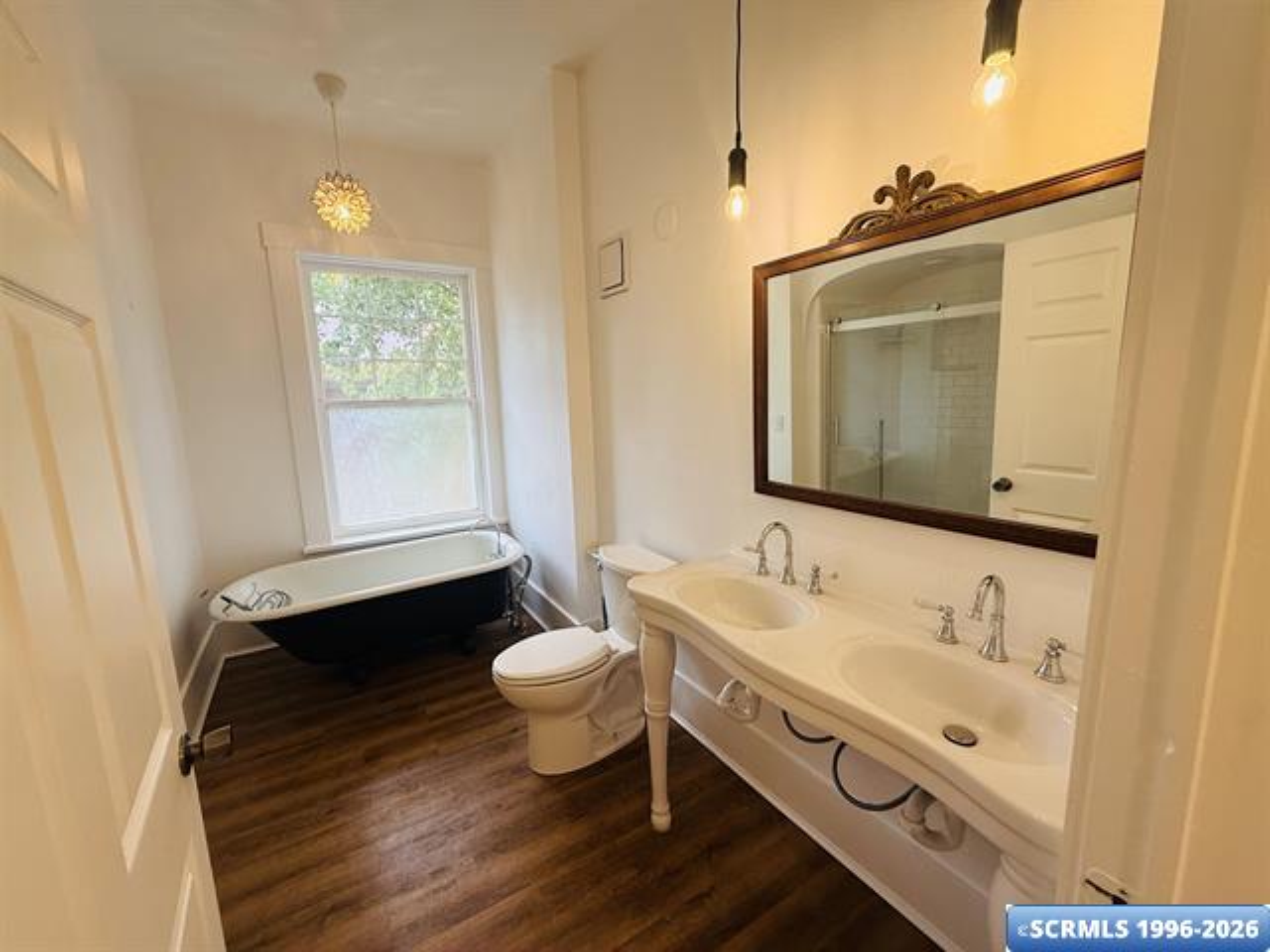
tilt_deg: -9.1
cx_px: 635
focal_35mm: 14
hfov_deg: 102.1
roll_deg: +2.7
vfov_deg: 85.7
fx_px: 514
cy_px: 476
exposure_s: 1/120
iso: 125
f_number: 2.2
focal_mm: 2.22
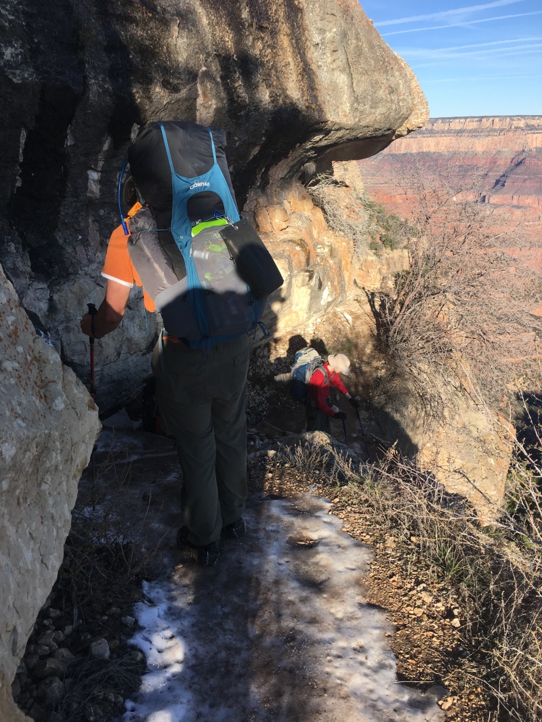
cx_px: 271
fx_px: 605
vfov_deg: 61.6
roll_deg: +1.0
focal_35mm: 29
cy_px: 361
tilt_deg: -20.7
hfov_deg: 48.2
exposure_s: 1/818
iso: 25
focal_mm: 4.15
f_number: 2.2
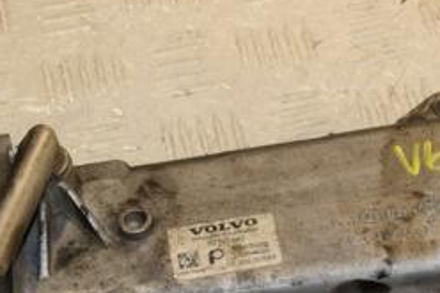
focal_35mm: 138
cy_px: 217
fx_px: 1685
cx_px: 342
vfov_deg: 9.9
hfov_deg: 14.8
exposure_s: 1/200
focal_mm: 38
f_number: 8
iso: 800
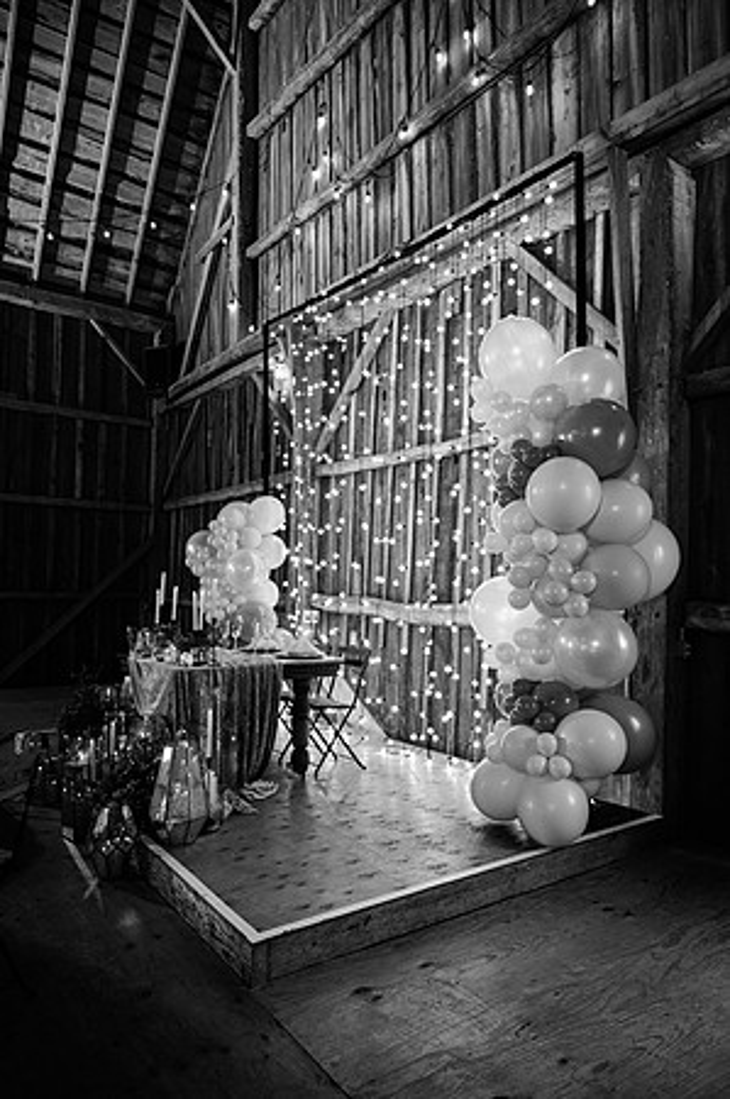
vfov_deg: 73.8
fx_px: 732
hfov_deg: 53.0
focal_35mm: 24
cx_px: 365
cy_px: 550
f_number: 3.5
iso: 1250
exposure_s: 1/200
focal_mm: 24
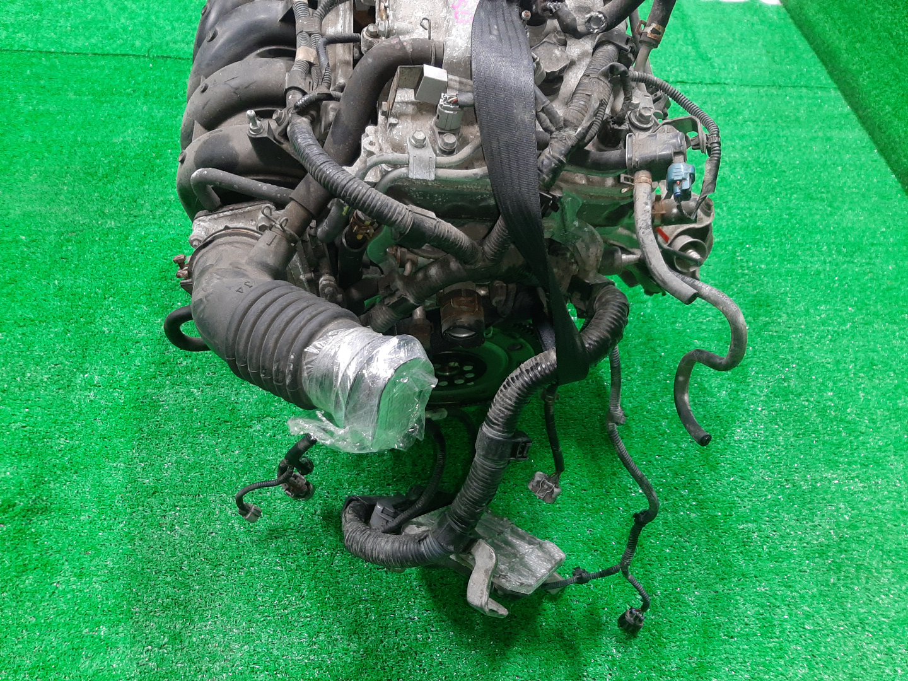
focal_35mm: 26
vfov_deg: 53.1
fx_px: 682
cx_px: 454
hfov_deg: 67.3
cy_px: 340
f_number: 1.7
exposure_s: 1/50
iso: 221
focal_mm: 3.93
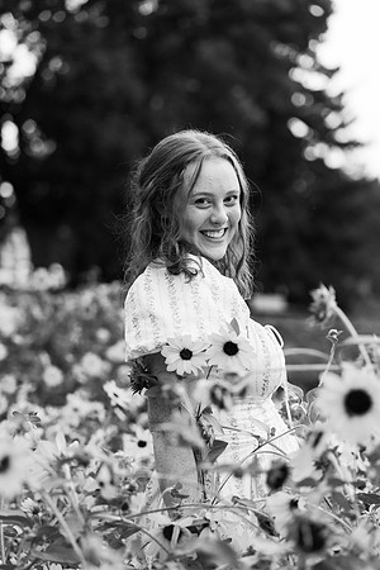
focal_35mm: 85
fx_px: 1346
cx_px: 190
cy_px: 285
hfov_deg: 16.1
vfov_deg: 23.9
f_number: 3.2
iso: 4000
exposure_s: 1/400
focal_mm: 85
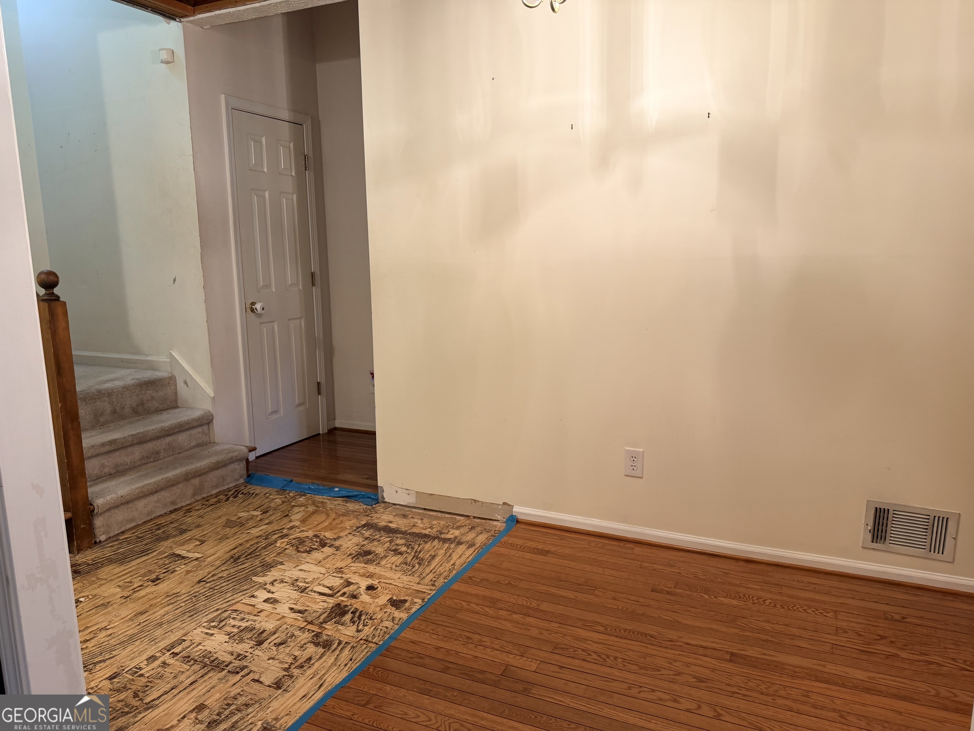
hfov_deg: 71.6
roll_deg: +1.8
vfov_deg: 56.8
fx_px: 675
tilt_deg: -9.8
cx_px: 487
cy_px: 366
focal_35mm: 24
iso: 160
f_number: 1.78
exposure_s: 1/60
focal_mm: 6.76
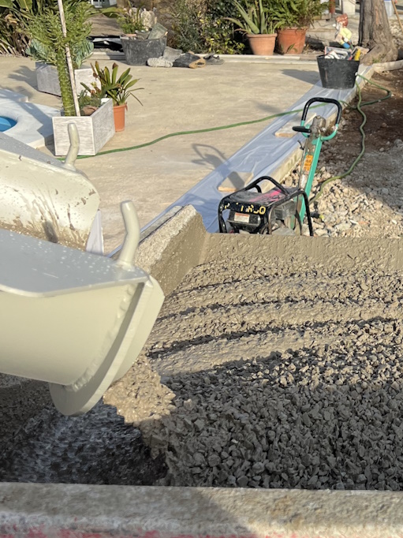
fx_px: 947
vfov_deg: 31.7
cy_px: 239
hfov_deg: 22.4
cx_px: 467
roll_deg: -2.6
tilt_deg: -17.0
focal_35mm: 61
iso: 50
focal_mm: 5.7
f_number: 1.5
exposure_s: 1/2457
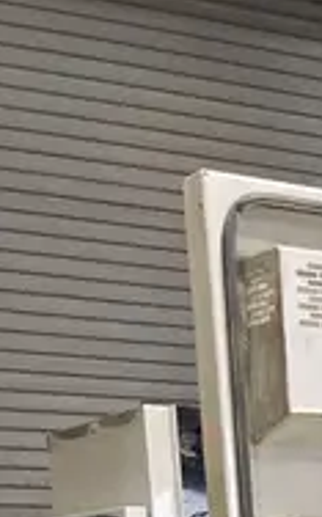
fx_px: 1634
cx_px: 611
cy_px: 1005
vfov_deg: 15.0
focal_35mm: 116
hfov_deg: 10.5
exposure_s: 1/60
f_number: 1.8
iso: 320
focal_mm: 3.99
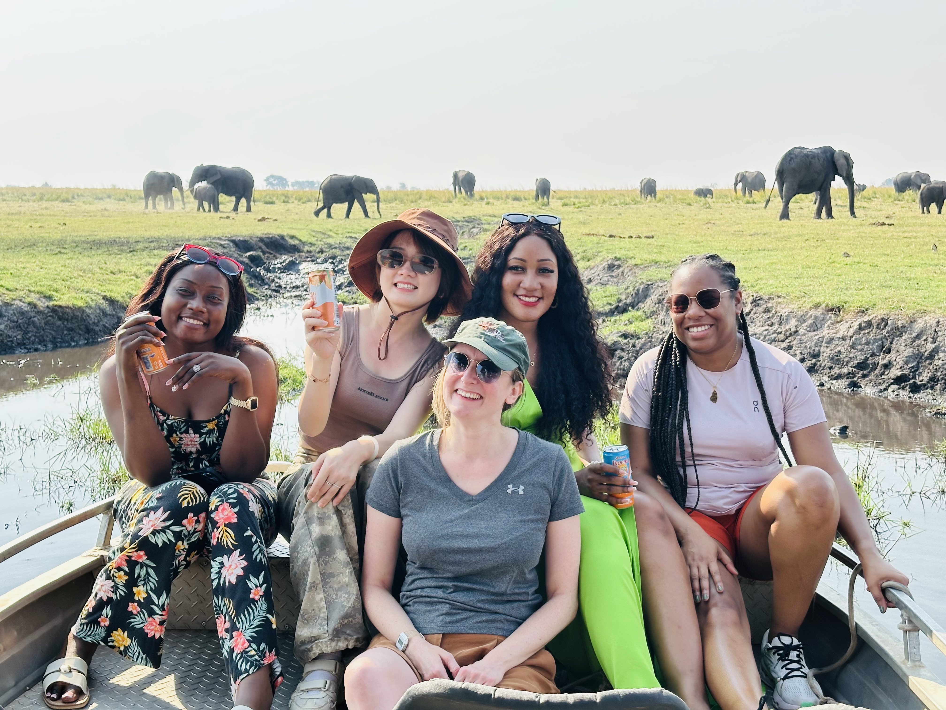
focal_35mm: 48
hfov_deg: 39.7
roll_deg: +0.0
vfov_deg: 30.3
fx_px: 1312
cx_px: 473
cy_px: 355
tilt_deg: -6.1
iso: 64
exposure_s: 1/1541
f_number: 1.78
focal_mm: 6.86
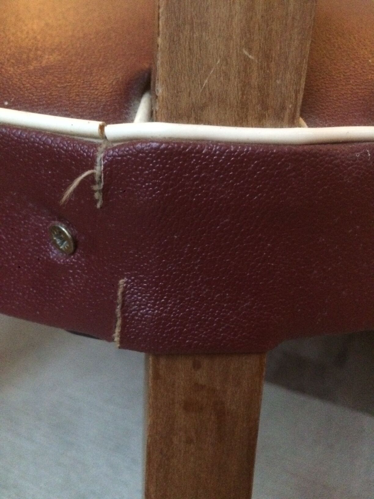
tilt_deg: -23.4
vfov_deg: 61.7
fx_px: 418
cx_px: 187
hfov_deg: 48.2
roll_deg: -2.9
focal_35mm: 29
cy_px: 250
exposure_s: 1/17
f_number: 2.2
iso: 640
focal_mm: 4.15
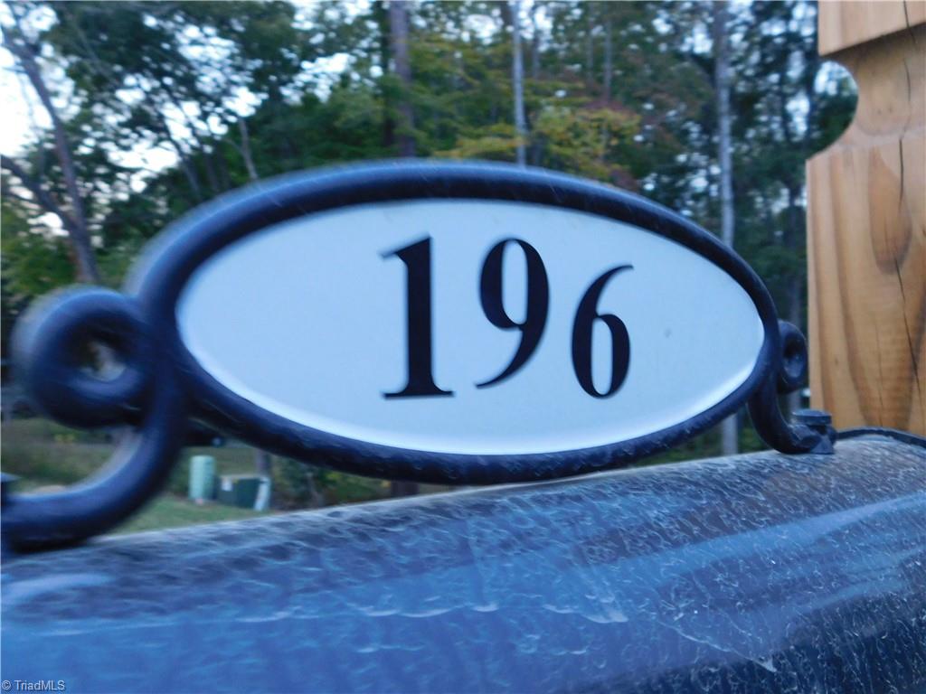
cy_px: 347
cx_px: 463
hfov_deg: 60.0
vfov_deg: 46.8
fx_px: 803
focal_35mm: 30
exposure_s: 1/20
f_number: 3.2
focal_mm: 5.3
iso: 400
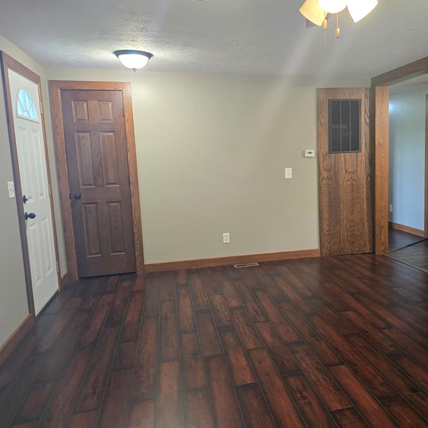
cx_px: 274
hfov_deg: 54.8
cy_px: 213
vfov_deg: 55.6
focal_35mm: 29
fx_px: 406
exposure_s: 1/120
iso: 800
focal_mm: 6.3
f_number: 1.7
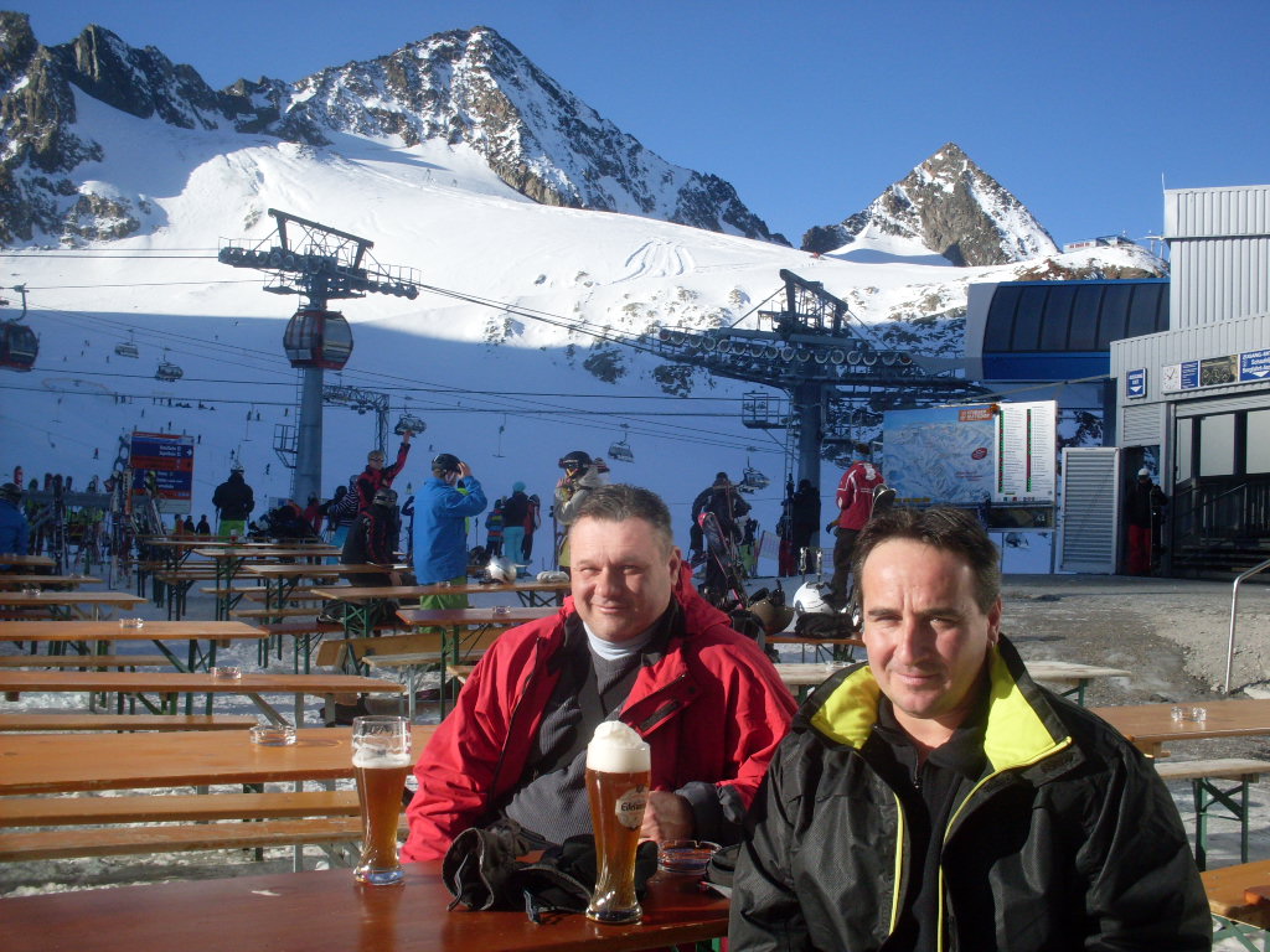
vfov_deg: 37.7
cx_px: 635
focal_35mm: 38
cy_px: 476
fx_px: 1394
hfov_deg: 49.0
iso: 80
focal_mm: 6.3
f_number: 8.4
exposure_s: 1/250
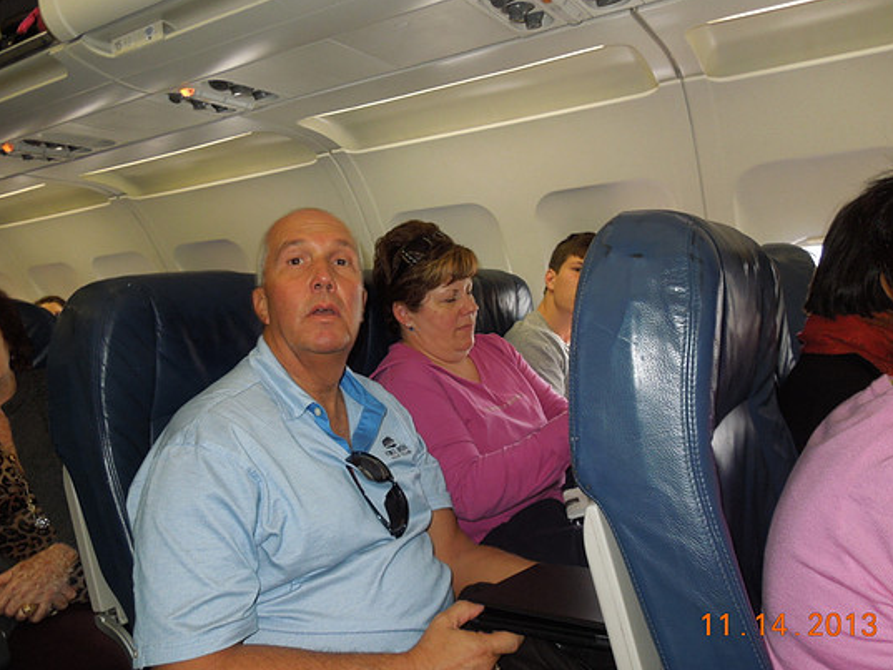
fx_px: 697
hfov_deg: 65.3
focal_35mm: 27
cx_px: 437
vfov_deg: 51.4
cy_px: 340
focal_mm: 4.5
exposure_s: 1/30
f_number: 3.3
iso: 200
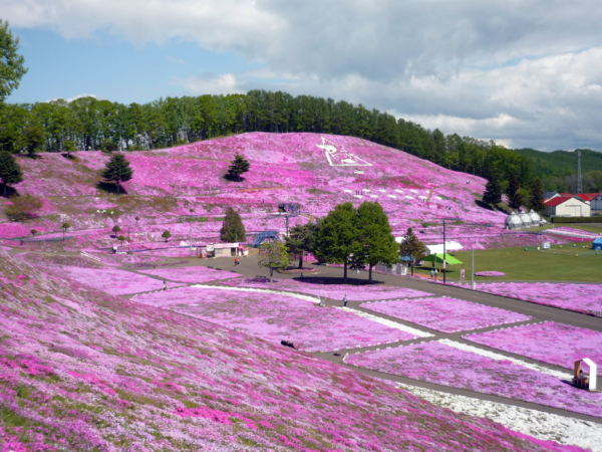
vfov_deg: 37.7
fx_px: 661
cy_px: 226
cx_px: 301
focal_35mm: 38
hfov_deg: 49.0
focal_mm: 6.3
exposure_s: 1/200
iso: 100
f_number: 8
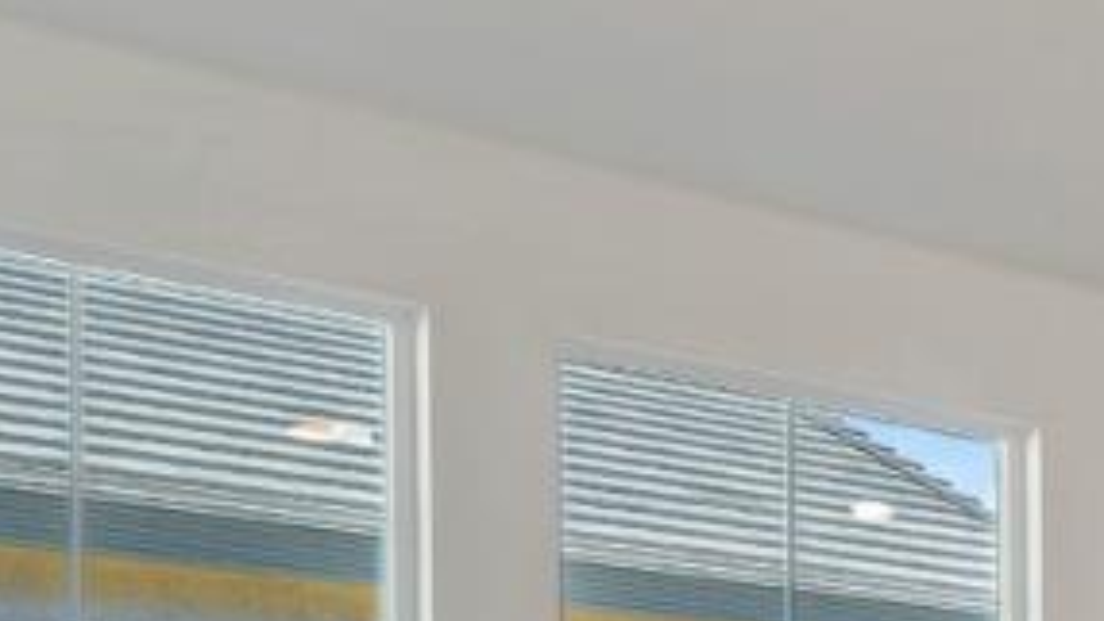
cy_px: 1030
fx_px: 2254
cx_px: 2231
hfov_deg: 18.1
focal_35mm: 77
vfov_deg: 14.3
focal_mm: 14
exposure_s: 1/15
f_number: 9
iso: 220
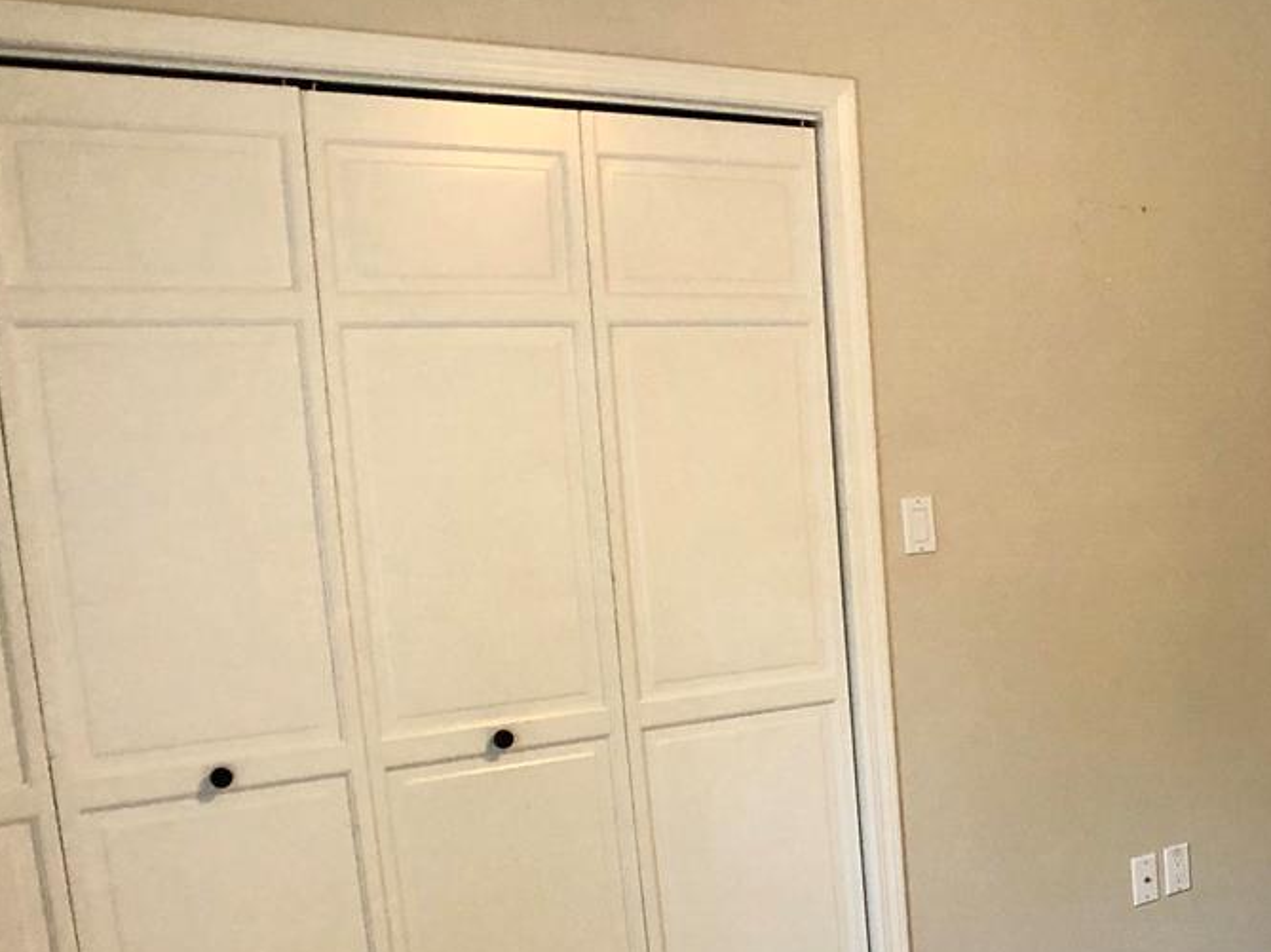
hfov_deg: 26.4
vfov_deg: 21.8
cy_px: 688
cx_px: 1446
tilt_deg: -9.3
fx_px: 2459
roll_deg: +0.9
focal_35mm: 67
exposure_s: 1/15
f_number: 1.8
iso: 40
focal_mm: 4
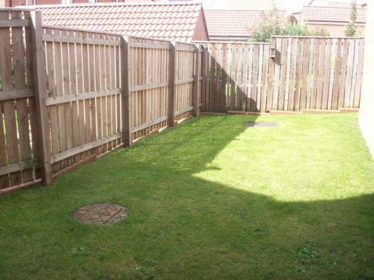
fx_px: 400
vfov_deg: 38.7
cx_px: 187
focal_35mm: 37
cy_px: 140
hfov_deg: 50.1
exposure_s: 1/50
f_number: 7.1
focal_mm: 7.7
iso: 50
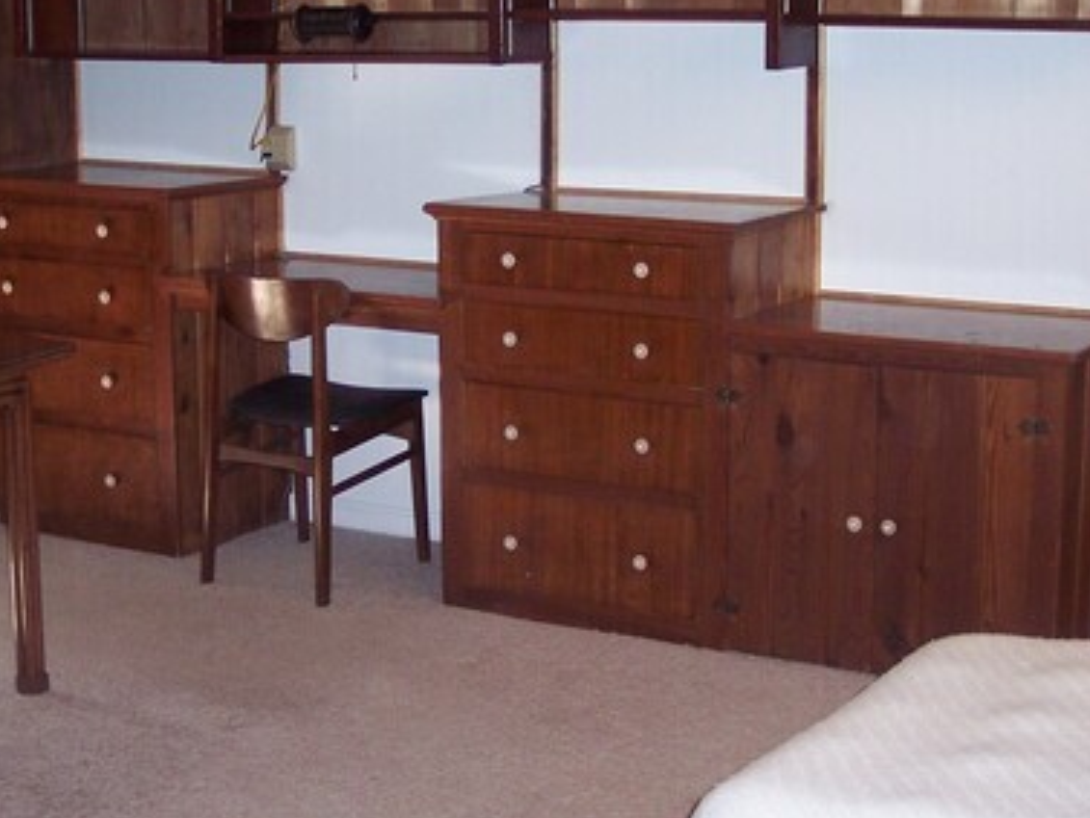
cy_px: 364
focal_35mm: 69
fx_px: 2173
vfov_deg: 21.3
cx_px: 496
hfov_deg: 28.1
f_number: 2.8
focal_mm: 8
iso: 140
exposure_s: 1/60
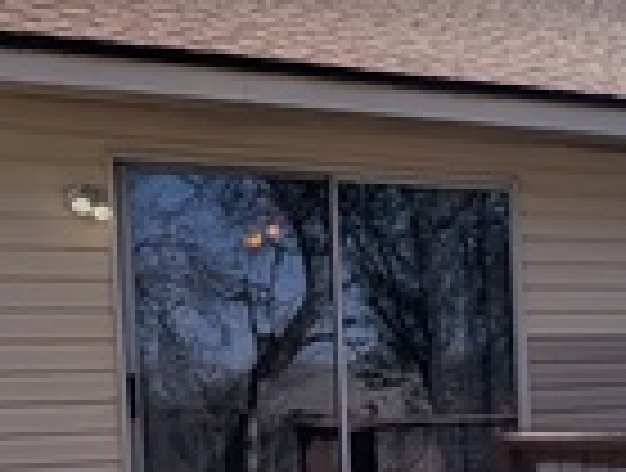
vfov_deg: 25.9
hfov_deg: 30.7
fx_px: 997
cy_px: 418
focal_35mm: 55
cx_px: 707
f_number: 1.7
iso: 55
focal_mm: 2.02
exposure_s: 1/11765
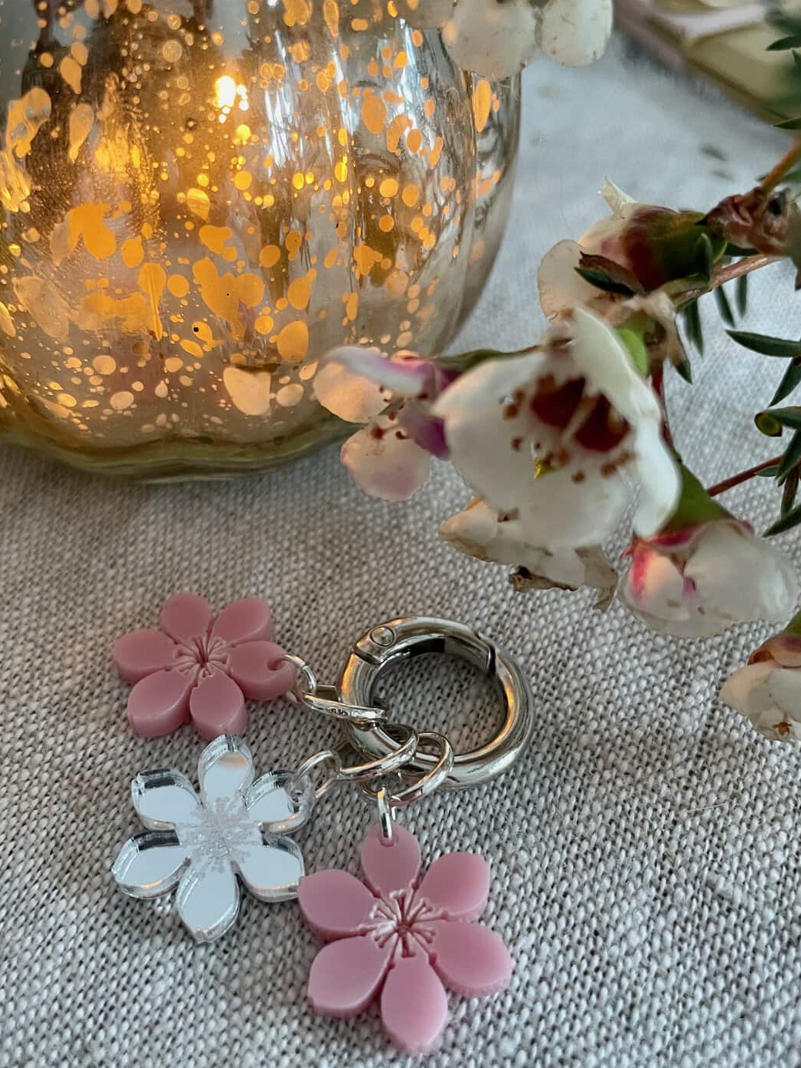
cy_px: 580
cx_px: 356
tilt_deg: -47.3
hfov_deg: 46.7
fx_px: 926
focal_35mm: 30
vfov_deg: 59.9
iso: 400
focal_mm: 4.2
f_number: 1.6
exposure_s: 1/60
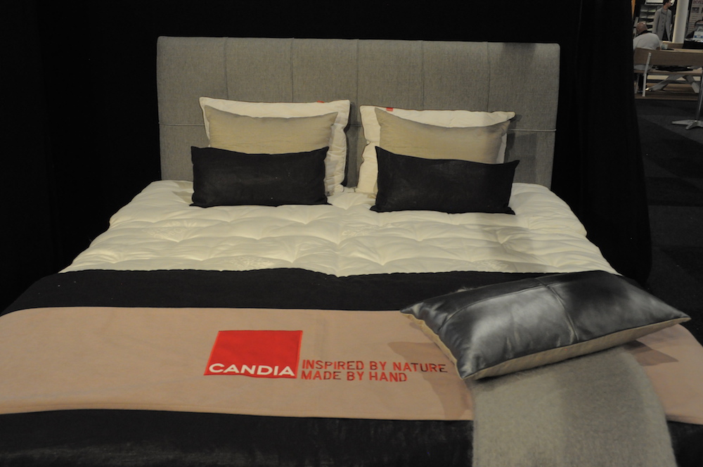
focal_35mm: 36
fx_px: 702
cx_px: 352
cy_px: 234
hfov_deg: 53.2
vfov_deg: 36.8
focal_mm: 24
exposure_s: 1/30
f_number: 8
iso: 1600
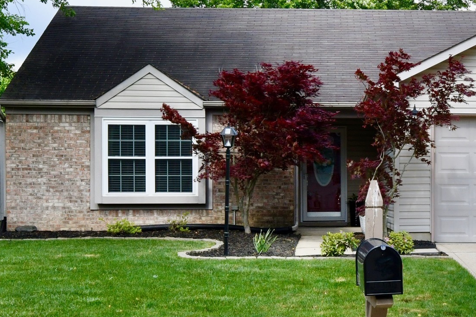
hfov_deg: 32.2
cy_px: 150
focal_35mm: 61
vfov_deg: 22.2
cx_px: 365
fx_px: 806
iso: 640
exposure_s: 1/500
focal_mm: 24
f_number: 11
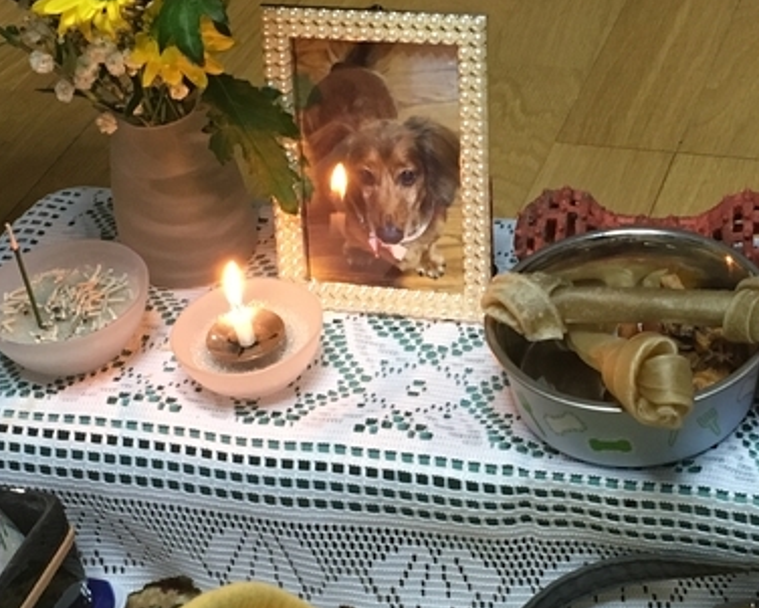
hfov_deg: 24.7
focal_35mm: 77
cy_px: 323
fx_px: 1730
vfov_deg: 19.9
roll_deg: +8.6
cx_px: 470
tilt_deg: -37.9
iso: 160
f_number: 2.2
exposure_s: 1/33
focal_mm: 4.15
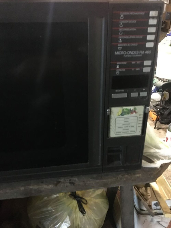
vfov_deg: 61.7
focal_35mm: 29
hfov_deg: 48.2
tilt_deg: -25.2
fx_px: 191
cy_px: 114
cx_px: 86
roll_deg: +0.7
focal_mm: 4.15
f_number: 2.2
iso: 1000
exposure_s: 1/17
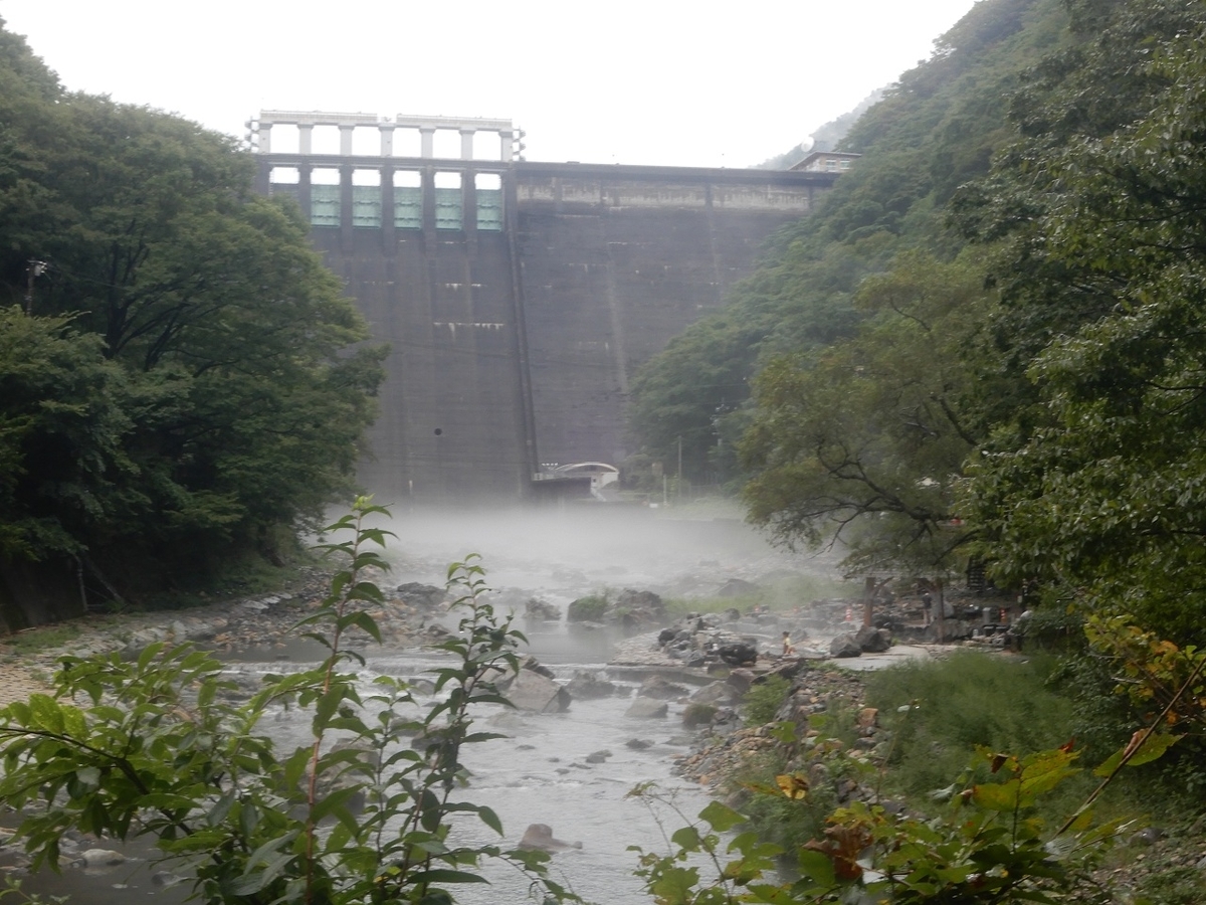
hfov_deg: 29.8
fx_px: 2265
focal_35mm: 65
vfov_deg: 22.6
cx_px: 603
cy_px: 452
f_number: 8
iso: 80
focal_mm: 11.6
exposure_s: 1/40
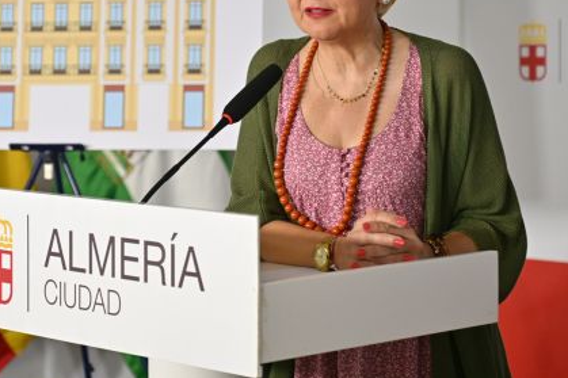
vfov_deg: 11.7
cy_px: 104
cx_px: 188
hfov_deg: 17.5
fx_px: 1845
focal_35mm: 117
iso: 640
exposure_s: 1/250
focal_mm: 70
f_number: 4
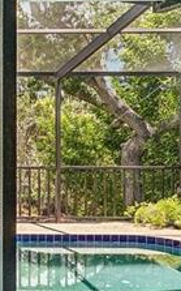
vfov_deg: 27.5
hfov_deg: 13.0
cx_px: -257
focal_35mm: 75
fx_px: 593
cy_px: 142
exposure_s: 1/250
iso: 400
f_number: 8
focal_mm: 16
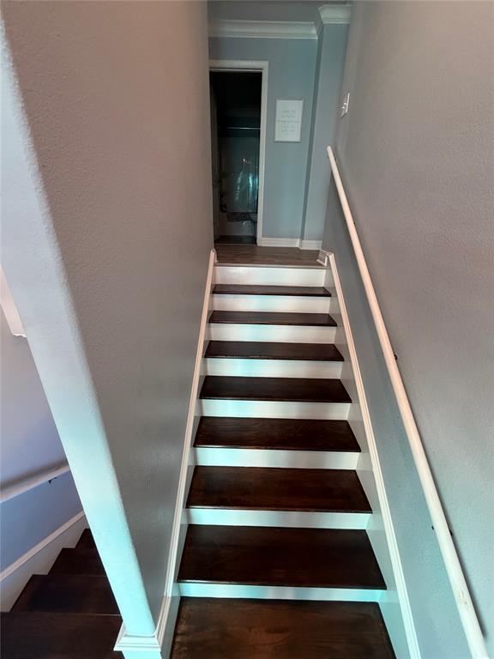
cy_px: 330
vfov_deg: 102.1
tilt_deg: -23.2
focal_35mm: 14
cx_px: 247
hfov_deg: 85.7
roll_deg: -1.8
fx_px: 266
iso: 320
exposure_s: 1/60
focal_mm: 2.22
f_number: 2.2
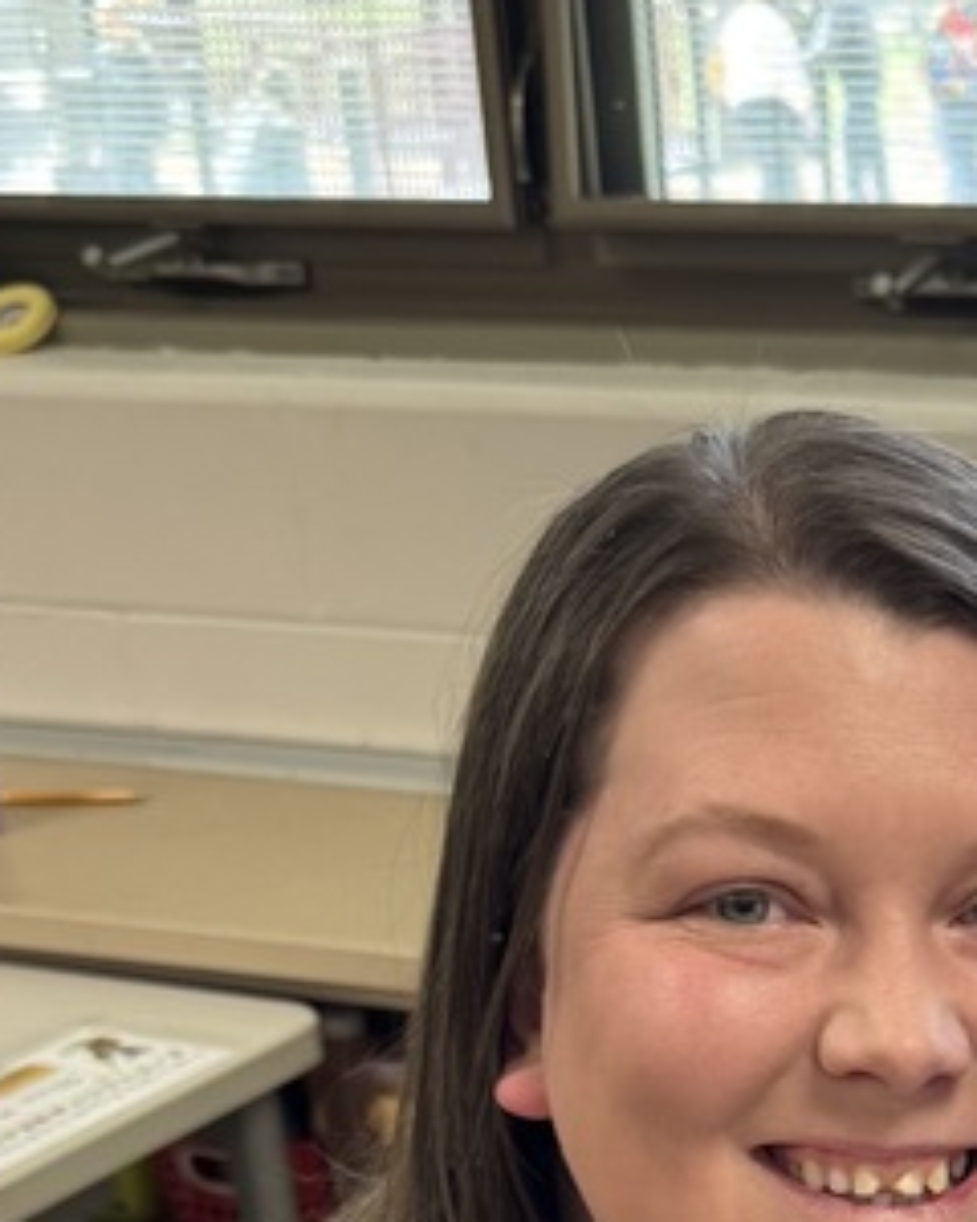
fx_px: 2892
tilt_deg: -27.9
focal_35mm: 80
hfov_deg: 18.2
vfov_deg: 21.9
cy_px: 1507
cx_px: 1176
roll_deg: +0.2
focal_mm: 6.76
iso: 160
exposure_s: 1/60
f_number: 1.78
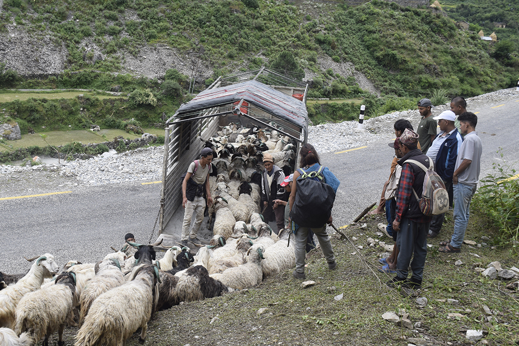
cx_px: 219
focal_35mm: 42
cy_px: 178
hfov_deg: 46.6
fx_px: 600
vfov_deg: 32.2
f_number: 8
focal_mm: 23
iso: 400
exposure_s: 1/250
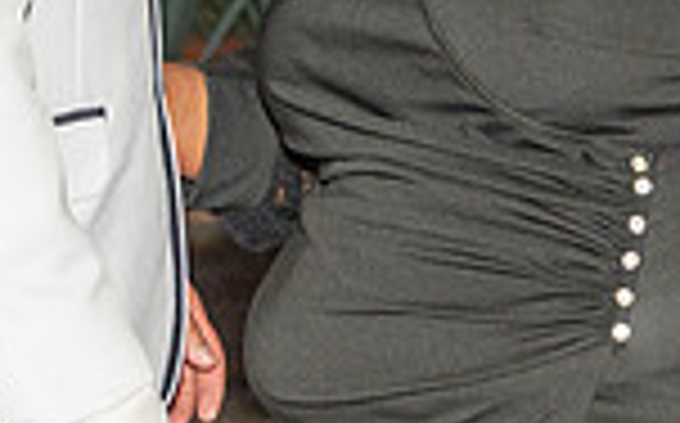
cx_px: 315
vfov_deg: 5.7
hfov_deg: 9.3
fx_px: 4202
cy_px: -160
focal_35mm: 227
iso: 2000
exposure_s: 1/200
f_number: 5.6
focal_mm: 58
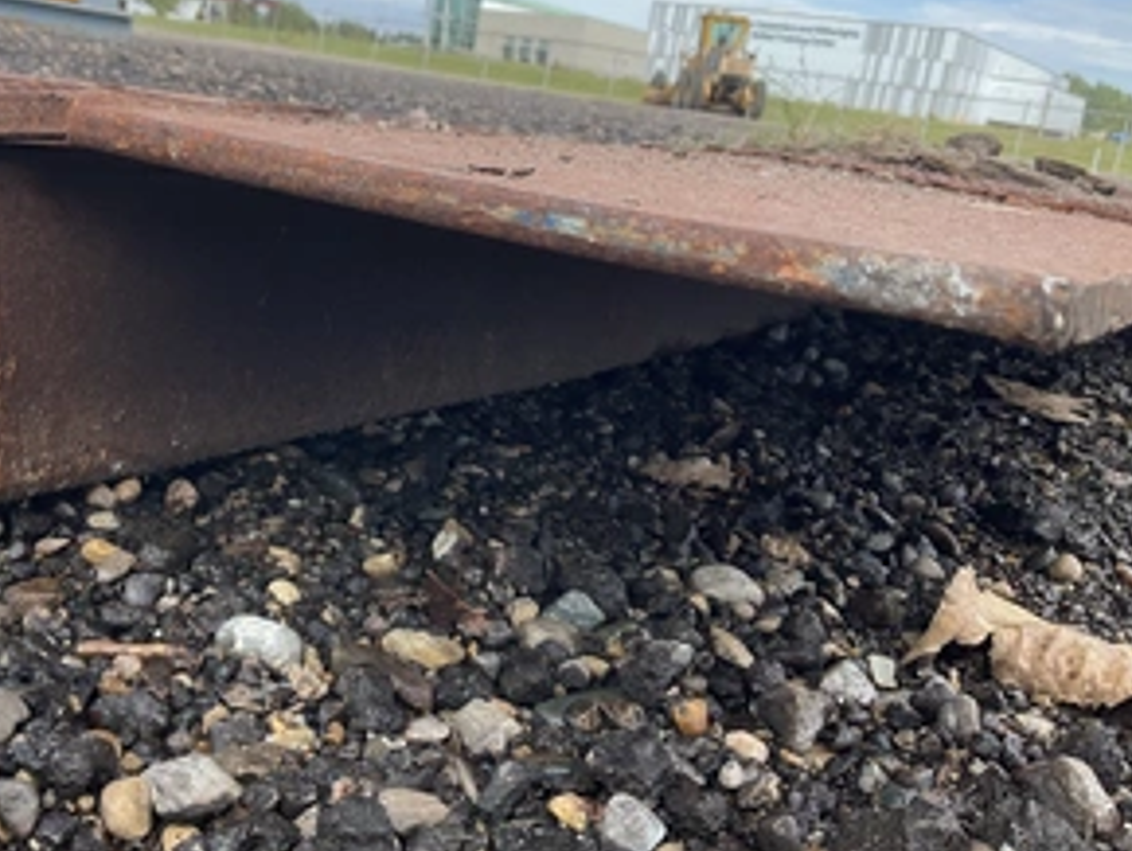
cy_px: 359
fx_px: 1309
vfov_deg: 35.9
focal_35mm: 40
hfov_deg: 46.3
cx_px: 414
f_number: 1.8
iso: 25
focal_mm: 3
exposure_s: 1/574
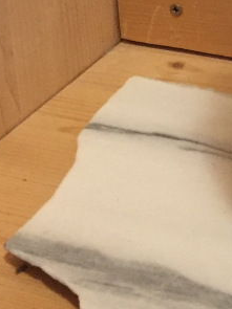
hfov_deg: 11.5
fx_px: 1055
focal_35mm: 118
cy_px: -185
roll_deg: +0.3
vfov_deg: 15.2
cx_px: 440
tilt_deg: -17.1
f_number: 2.2
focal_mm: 4.15
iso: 250
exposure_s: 1/33
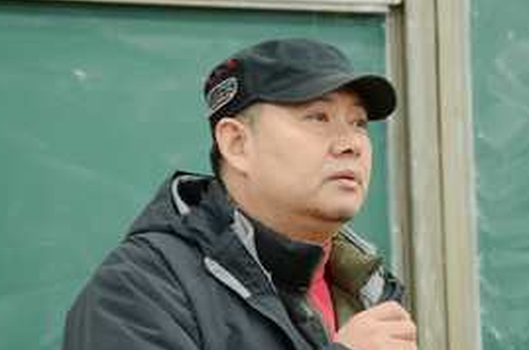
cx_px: 295
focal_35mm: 199
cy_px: 206
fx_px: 2914
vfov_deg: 6.9
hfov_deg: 10.4
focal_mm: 85
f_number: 5.6
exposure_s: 1/10
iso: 800
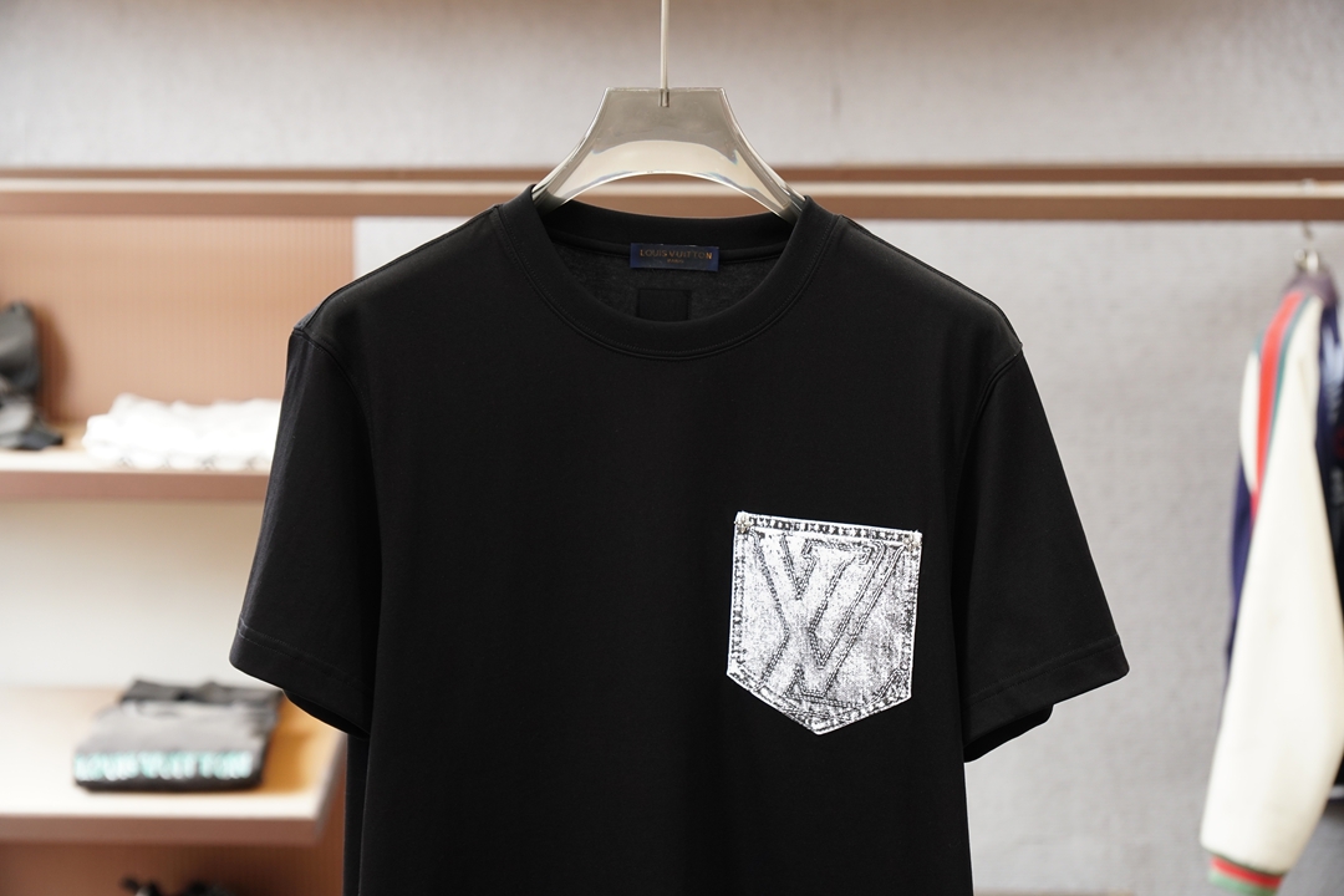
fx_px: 2968
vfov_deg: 17.2
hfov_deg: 25.5
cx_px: 672
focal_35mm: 80
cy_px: 448
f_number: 4
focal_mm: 53
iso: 400
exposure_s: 1/125
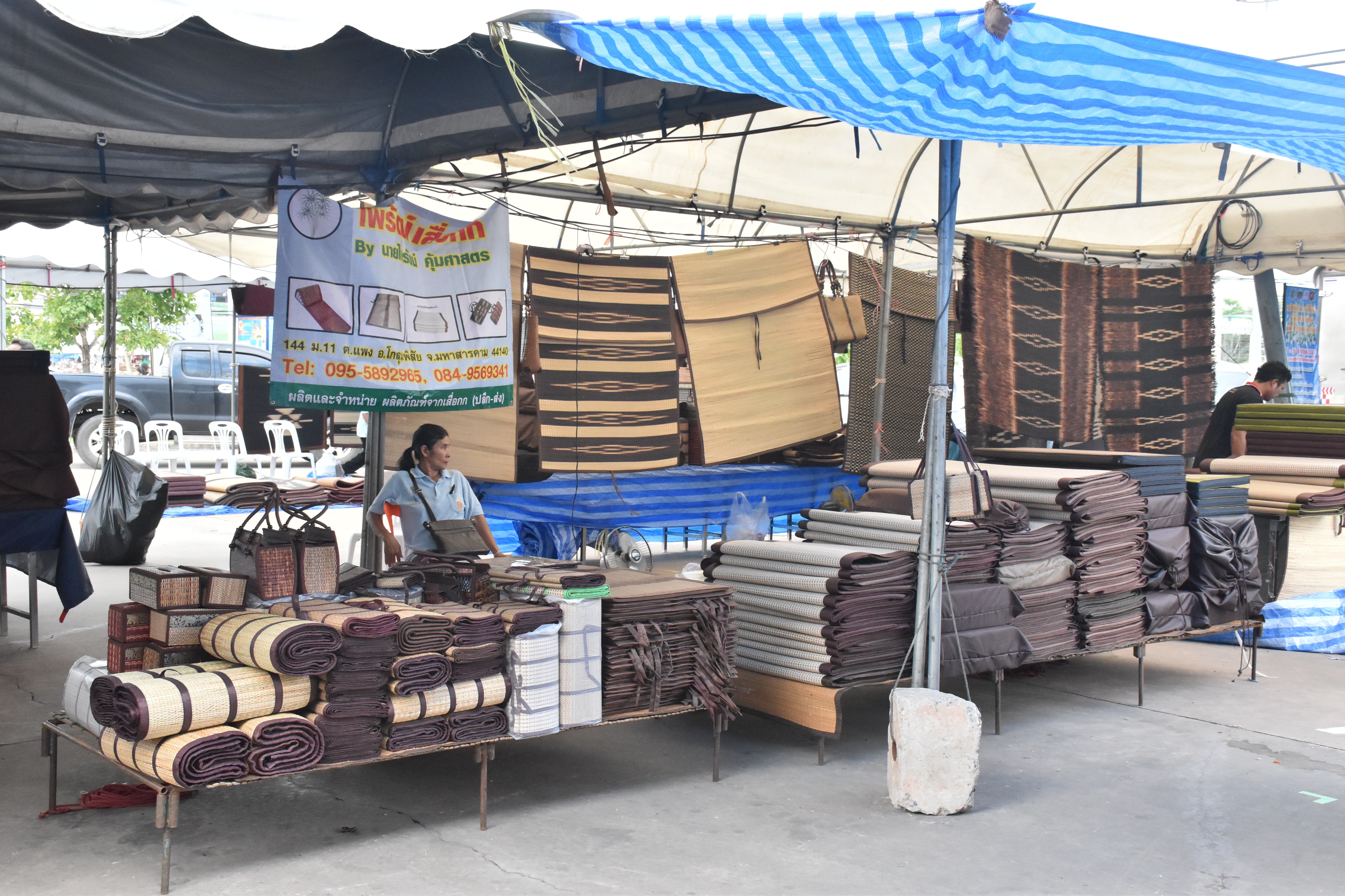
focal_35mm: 40
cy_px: 448
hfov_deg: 47.9
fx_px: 1513
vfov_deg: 33.0
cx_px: 672
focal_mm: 27
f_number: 9
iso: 2000
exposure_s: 1/320
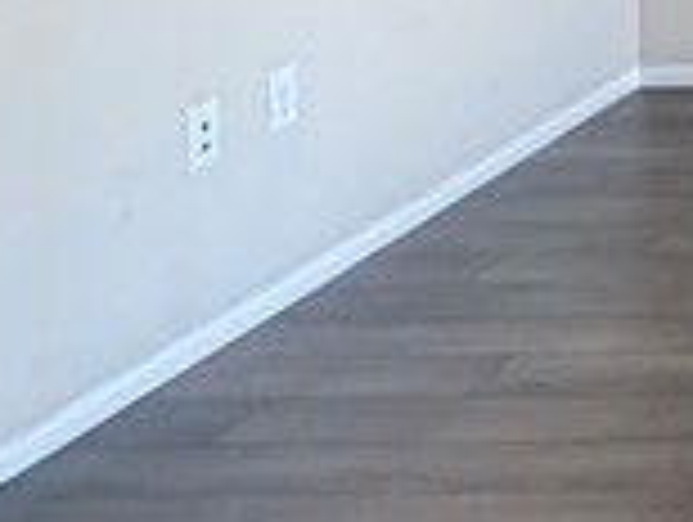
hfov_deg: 14.6
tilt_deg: -0.5
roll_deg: +1.3
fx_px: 1865
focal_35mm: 93
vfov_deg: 13.9
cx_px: 1616
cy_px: -472
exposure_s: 1/60
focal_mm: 2.22
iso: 500
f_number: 2.2
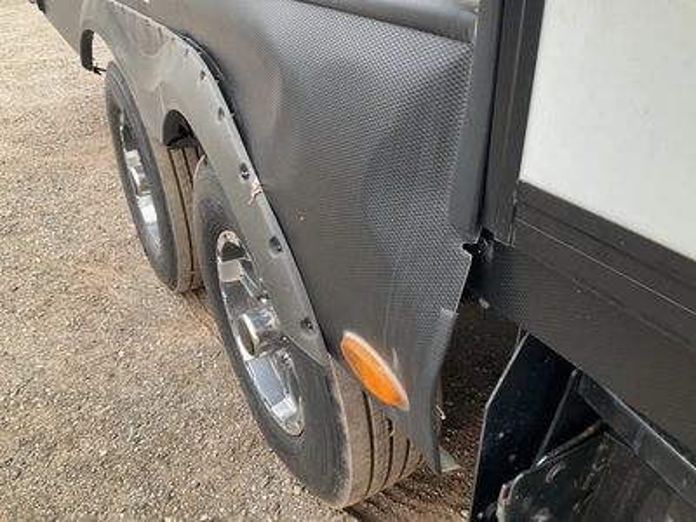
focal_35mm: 29
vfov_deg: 48.2
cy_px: 261
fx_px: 583
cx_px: 348
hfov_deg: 61.7
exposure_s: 1/182
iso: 25
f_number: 1.8
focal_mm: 3
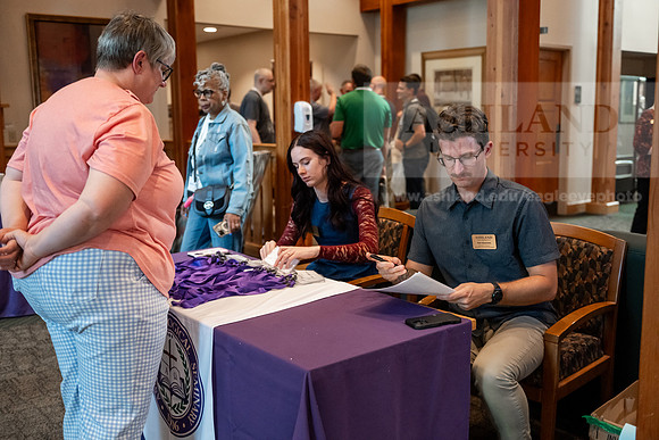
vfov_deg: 35.1
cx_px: 330
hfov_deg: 50.7
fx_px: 696
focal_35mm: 38
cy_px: 220
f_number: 2.8
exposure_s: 1/200
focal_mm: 38
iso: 4000
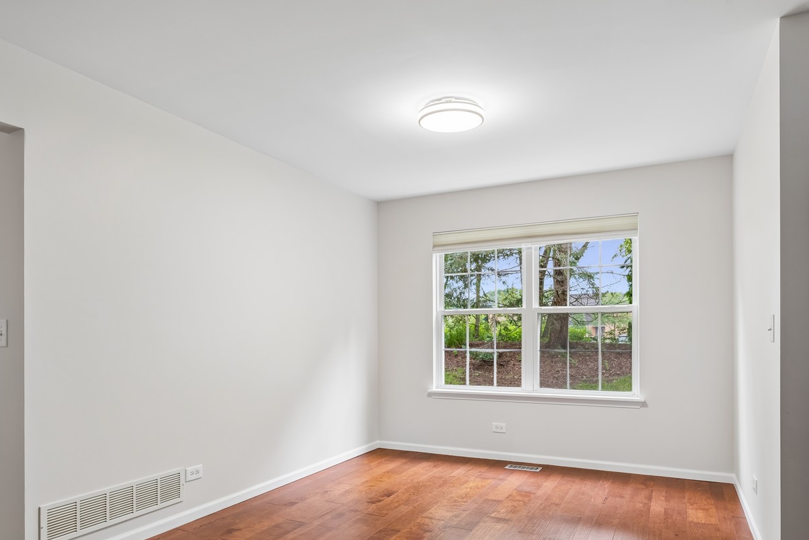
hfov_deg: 73.7
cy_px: 337
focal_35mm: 24
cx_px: 414
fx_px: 539
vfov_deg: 52.6
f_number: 8
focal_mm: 18
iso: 200
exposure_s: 1/20
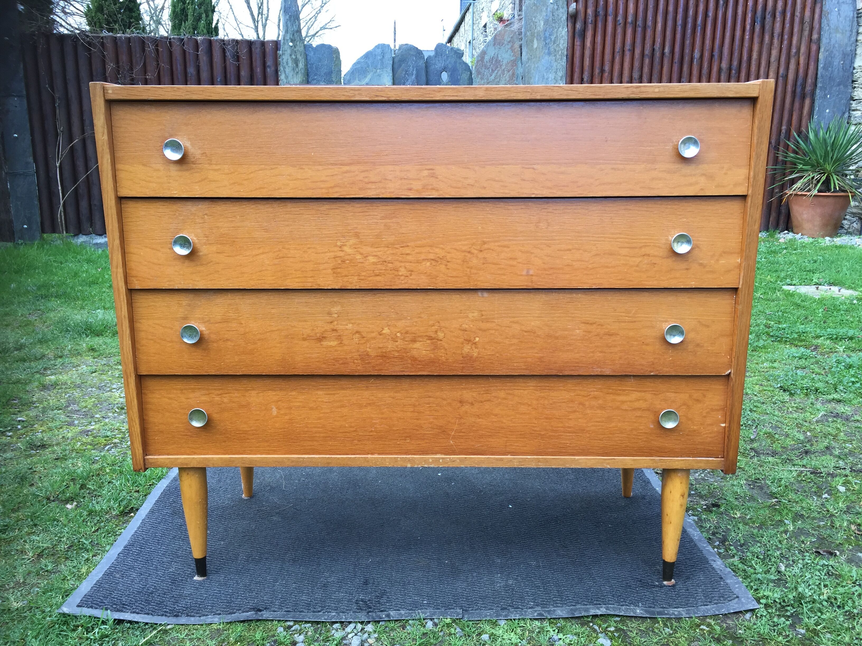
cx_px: 431
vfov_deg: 48.2
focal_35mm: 29
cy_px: 323
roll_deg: -0.2
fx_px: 722
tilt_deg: -13.8
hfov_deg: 61.7
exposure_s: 1/100
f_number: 2.2
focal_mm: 4.15
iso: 40
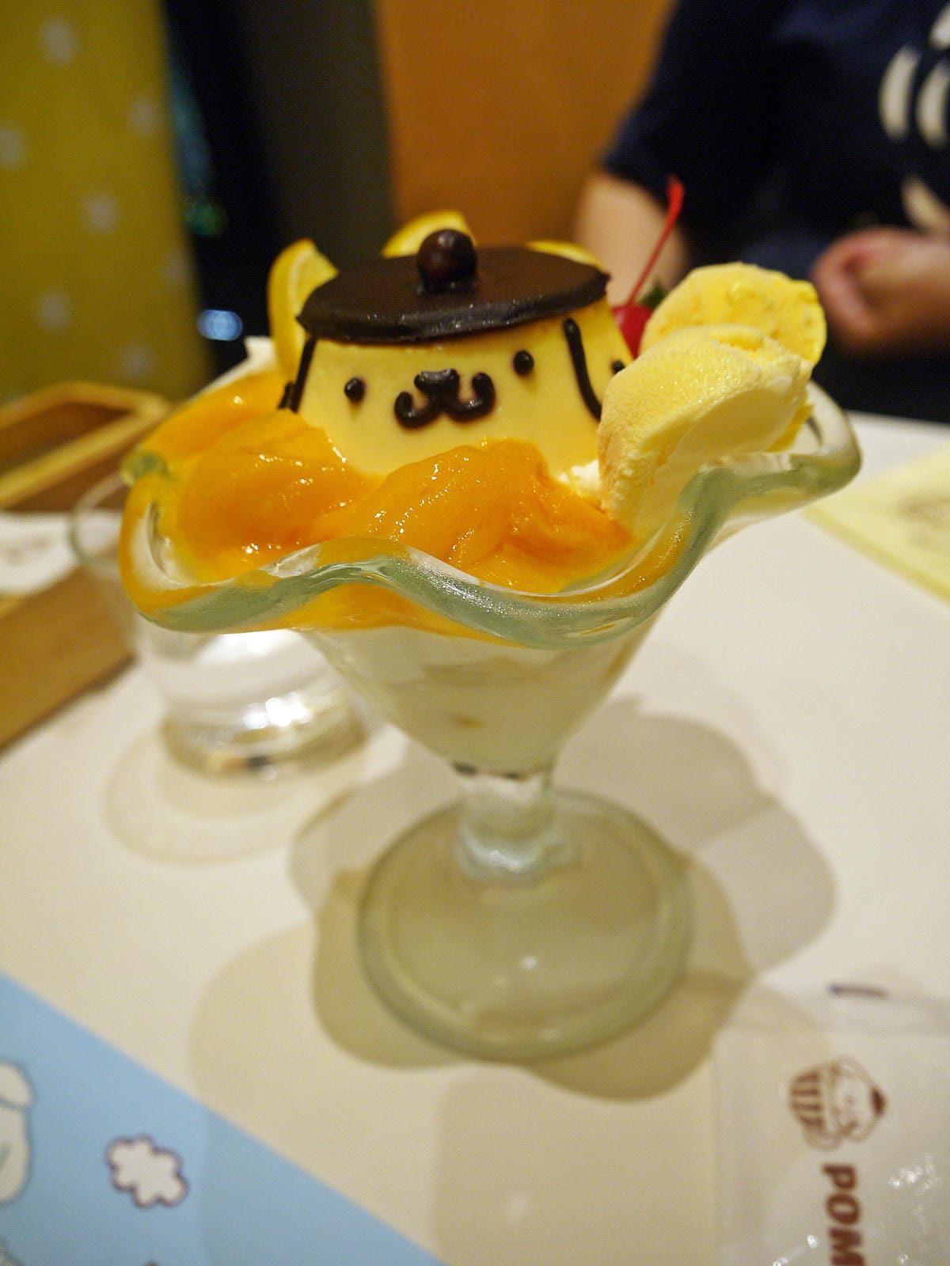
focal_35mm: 28
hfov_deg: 49.7
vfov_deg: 63.4
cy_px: 633
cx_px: 475
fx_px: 1025
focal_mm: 14
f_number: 3.5
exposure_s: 1/60
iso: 320
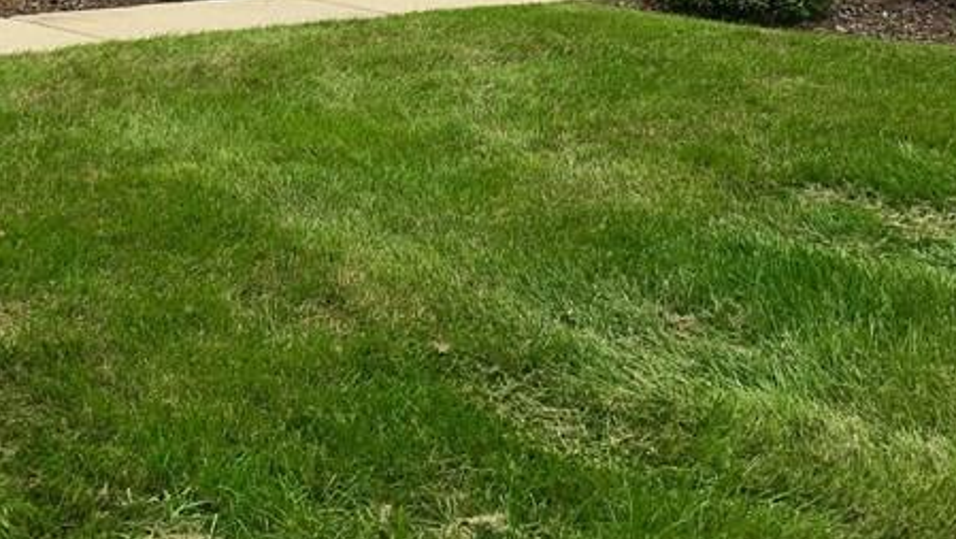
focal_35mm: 72
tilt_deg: -2.5
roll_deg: -0.3
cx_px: 200
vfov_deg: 15.9
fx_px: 1826
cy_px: -160
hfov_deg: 28.7
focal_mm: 4.15
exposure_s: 1/1083
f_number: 2.2
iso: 25
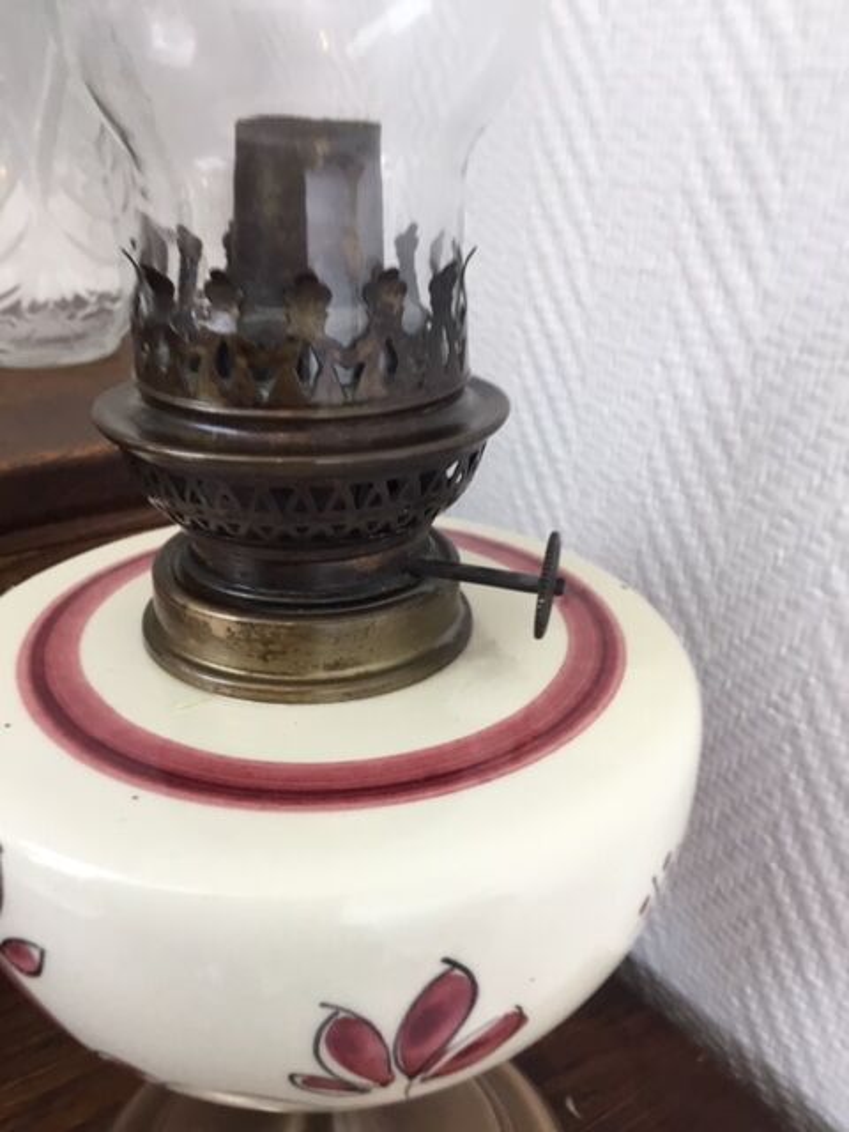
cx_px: 424
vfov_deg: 58.4
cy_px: 566
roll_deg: +1.5
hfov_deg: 45.4
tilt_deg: -27.1
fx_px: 1014
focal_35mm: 31
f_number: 2.4
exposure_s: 1/33
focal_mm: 3.3
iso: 80
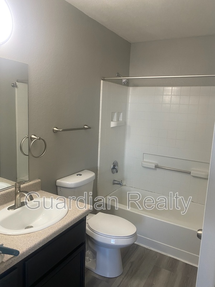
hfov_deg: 53.1
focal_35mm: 26
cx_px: 108
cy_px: 144
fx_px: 215
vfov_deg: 67.3
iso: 100
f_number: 1.8
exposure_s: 1/60
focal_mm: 4.25
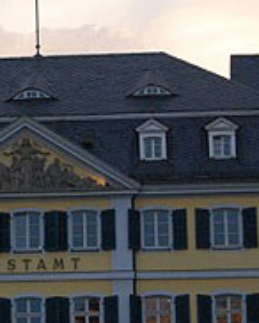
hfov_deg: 8.0
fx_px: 1829
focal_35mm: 191
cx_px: -51
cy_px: 94
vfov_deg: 10.1
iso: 1600
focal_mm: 55
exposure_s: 1/500
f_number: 5.6
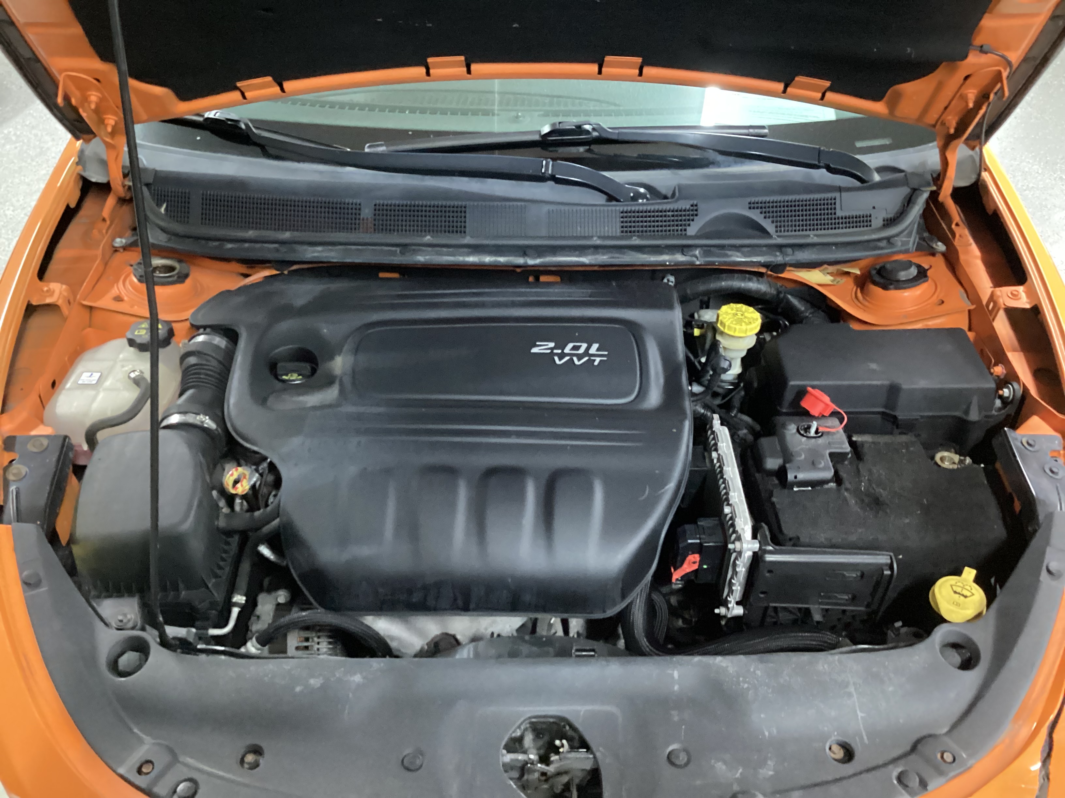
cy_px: 399
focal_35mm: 31
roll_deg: -0.1
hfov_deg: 58.4
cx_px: 532
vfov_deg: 45.4
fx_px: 954
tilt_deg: -38.8
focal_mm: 3.3
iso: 800
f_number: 2.4
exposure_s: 1/20
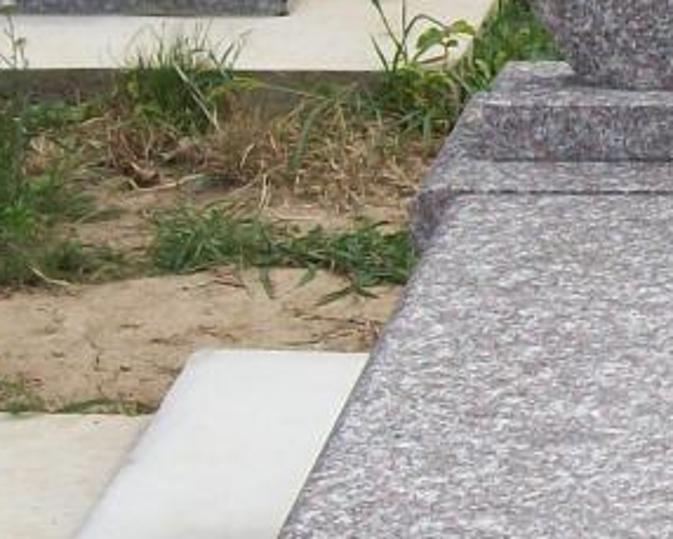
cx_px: 948
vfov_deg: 9.8
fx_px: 3128
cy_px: 167
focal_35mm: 157
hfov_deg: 11.8
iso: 80
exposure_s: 1/504
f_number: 4.8
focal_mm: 6
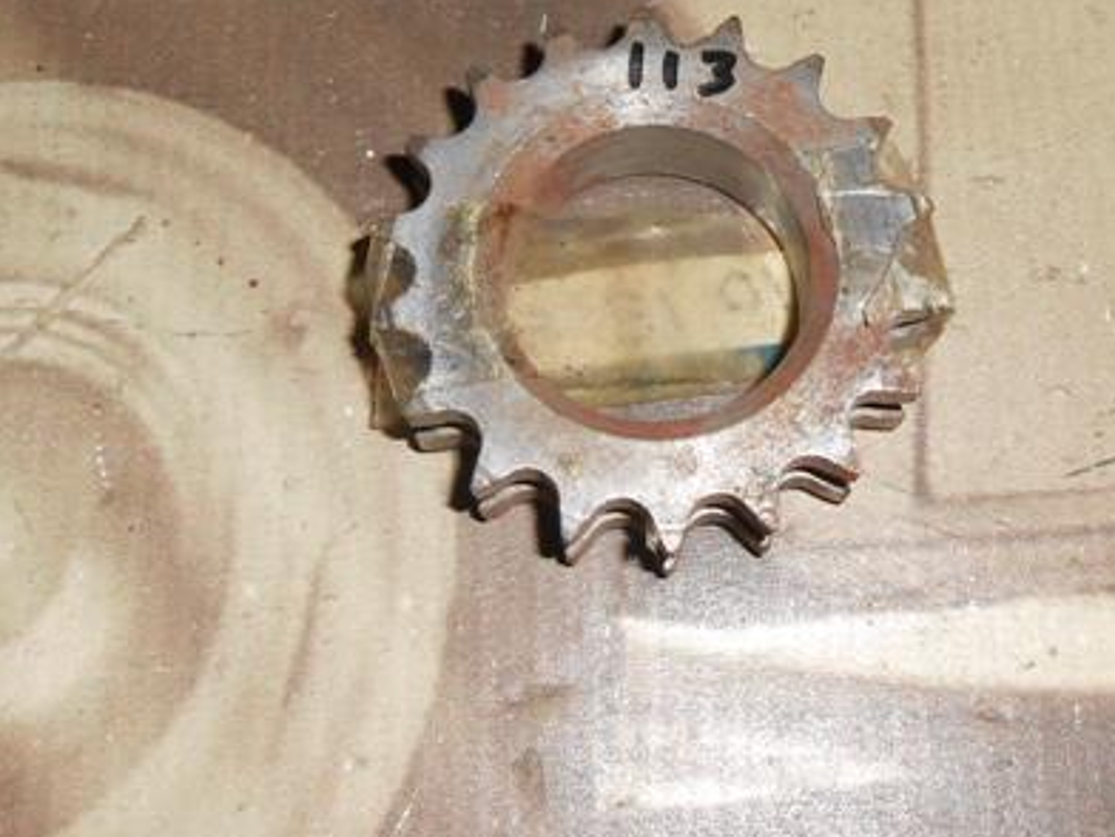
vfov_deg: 27.0
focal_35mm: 53
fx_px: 1707
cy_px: 162
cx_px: 629
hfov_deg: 36.1
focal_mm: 4.6
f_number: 11.5
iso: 200
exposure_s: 1/25
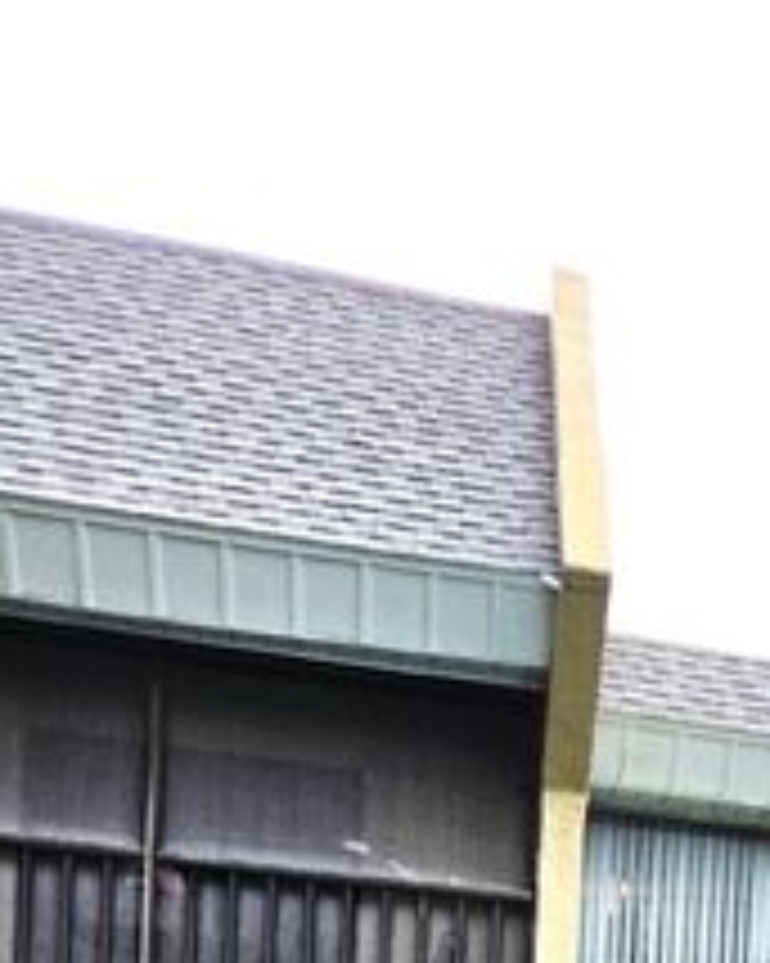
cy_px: 1465
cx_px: 964
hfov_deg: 20.2
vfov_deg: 22.2
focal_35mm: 70
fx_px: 1995
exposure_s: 1/7324
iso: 80
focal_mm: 5.4
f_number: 1.8
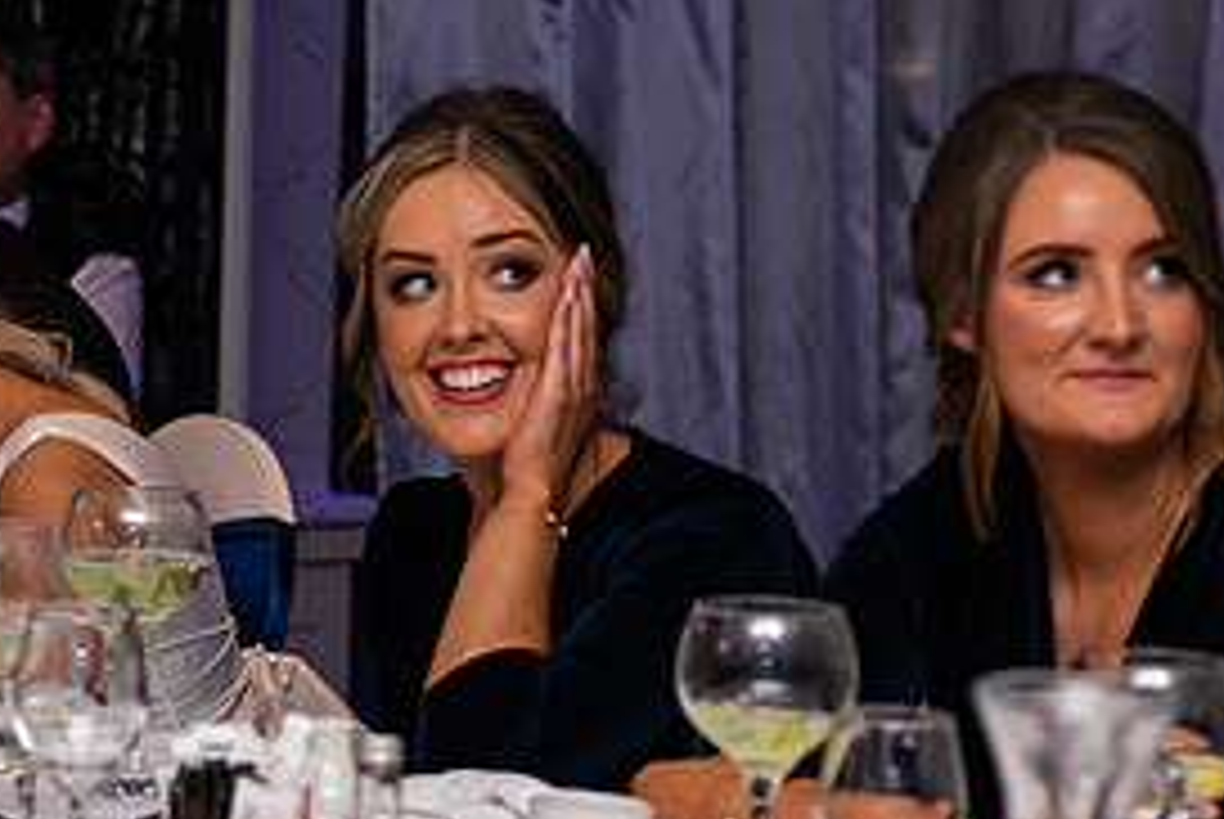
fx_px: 5071
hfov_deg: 13.7
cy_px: 353
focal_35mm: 149
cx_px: 369
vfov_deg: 9.2
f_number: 3.5
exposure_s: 1/160
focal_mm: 70
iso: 640
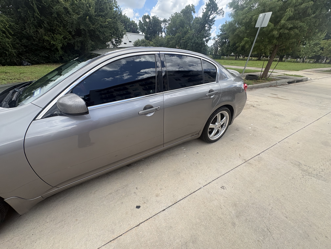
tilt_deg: -27.6
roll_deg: -2.6
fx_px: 134
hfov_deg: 102.1
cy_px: 124
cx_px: 166
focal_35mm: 14
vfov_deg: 85.7
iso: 40
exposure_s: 1/605
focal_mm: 2.22
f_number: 2.2
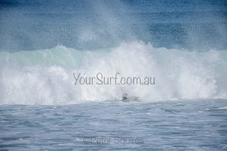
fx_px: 3153
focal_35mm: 500
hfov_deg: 4.1
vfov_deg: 2.8
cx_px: 114
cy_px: 76
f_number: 5.6
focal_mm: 500
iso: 160
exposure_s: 1/2000
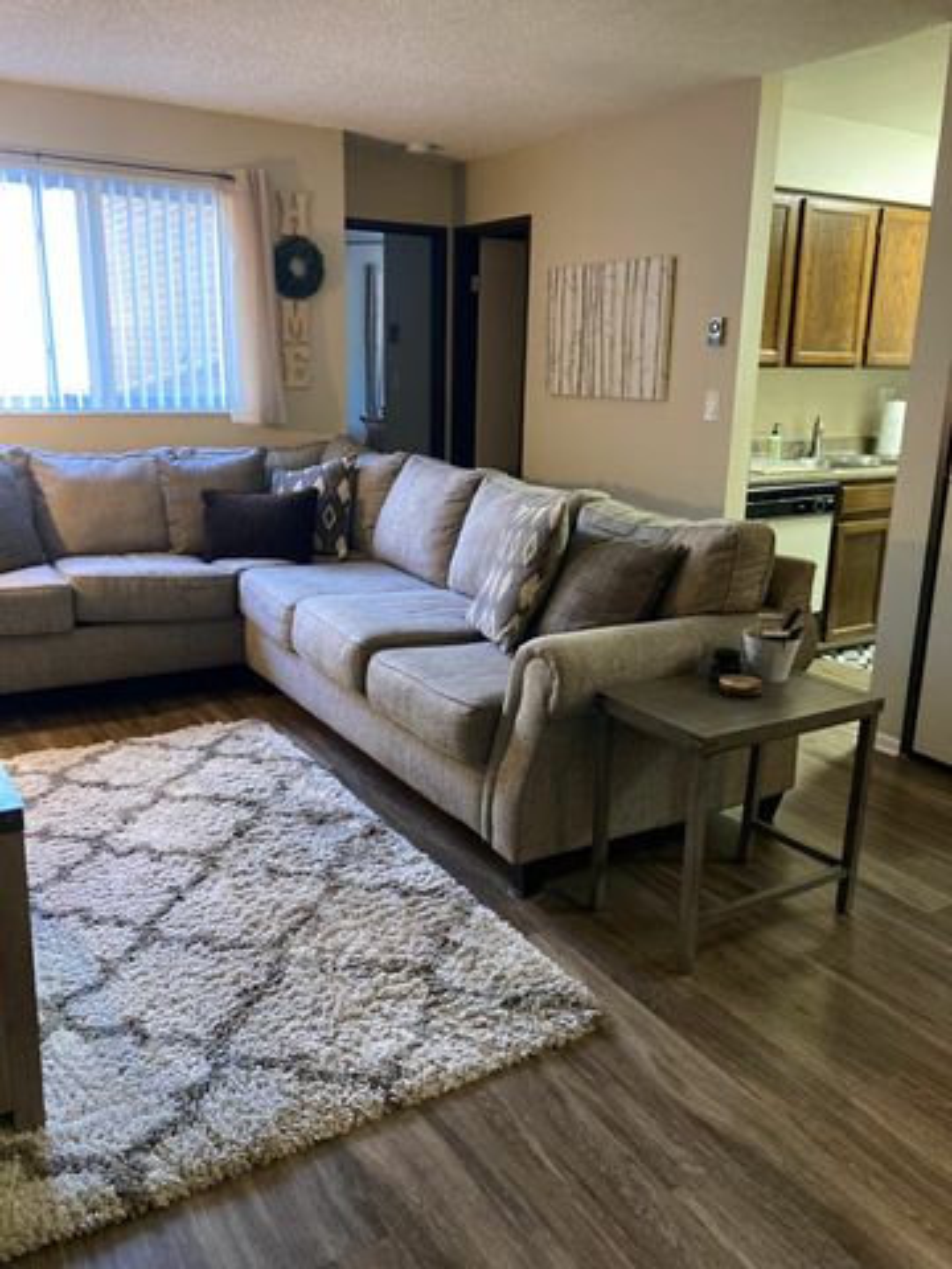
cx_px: 476
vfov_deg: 63.4
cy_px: 634
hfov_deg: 49.7
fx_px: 1027
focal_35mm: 28
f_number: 1.8
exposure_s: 1/30
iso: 400
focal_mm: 3.99
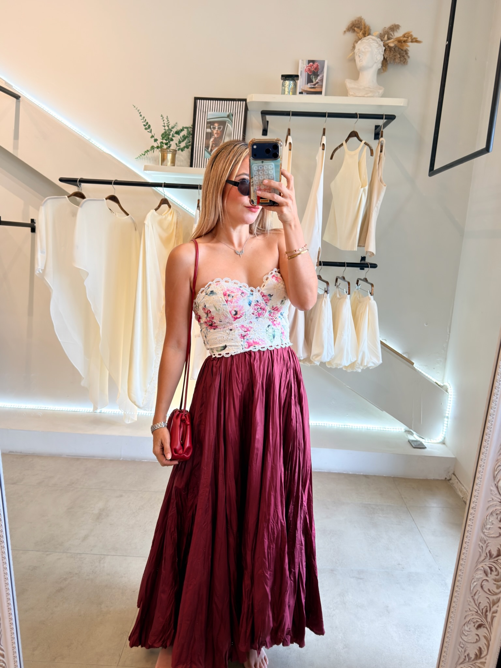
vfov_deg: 63.4
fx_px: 540
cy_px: 334
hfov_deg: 49.7
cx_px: 250
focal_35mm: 28
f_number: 1.78
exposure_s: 1/120
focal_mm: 6.76
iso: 100
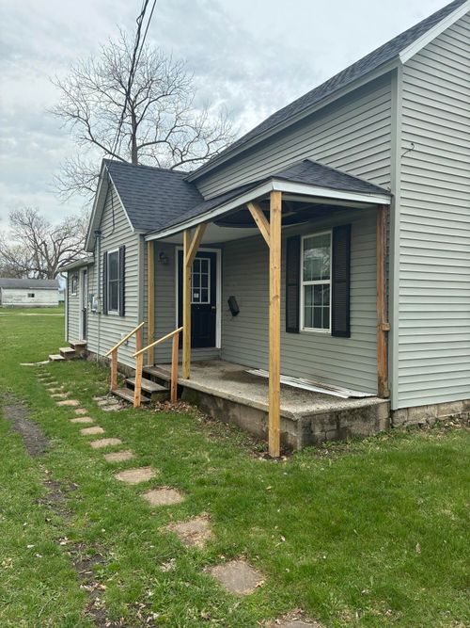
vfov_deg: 67.3
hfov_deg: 53.0
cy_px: 314
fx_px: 471
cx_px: 235
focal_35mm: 26
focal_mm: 4.2
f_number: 1.64
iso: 25
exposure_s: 1/901
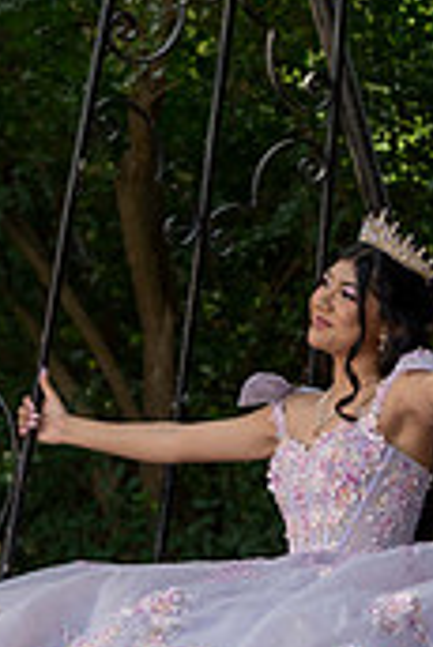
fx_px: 2124
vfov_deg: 17.3
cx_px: 339
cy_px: 378
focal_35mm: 118
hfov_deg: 11.6
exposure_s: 1/400
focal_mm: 35
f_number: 2.2
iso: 100
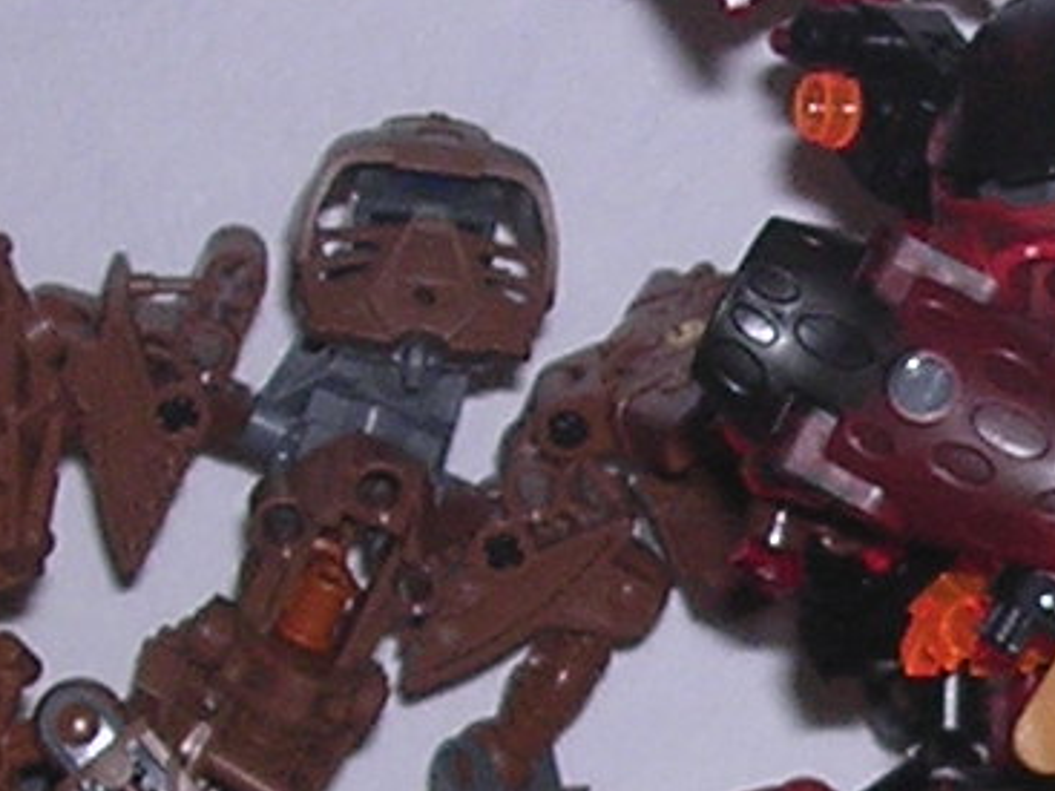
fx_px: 6459
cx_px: 1138
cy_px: 909
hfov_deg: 9.3
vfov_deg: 7.0
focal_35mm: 212
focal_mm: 5.8
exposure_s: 1/60.1
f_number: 2.8
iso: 100
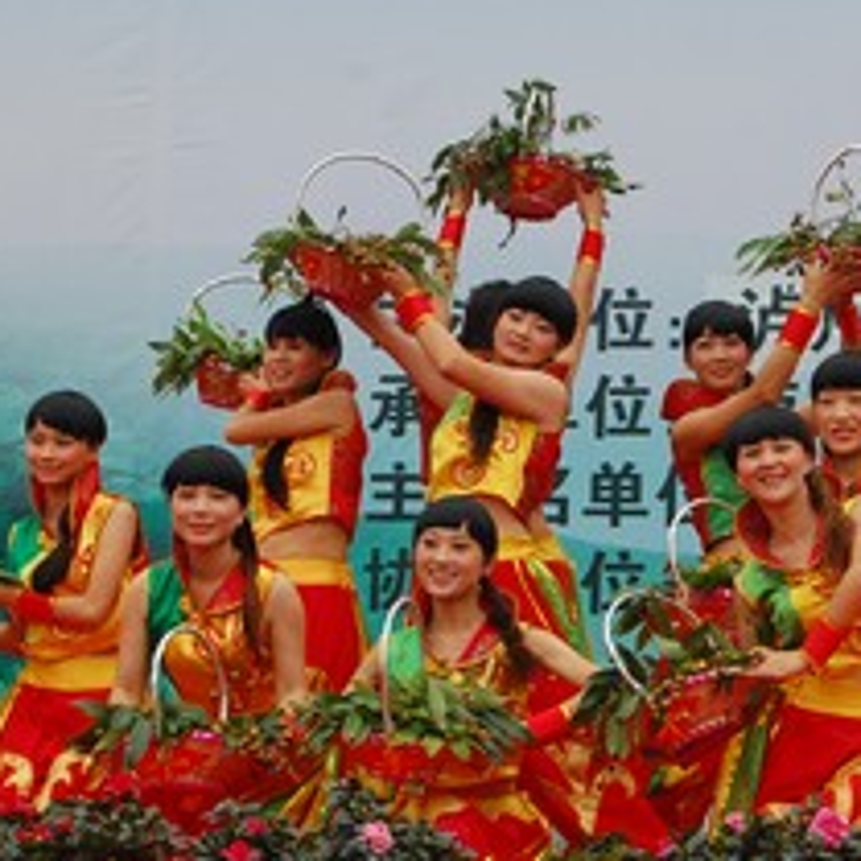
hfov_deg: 12.0
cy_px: 330
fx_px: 4109
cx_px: 544
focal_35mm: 146
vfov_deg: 12.0
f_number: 8
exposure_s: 1/250
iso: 400
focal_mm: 48
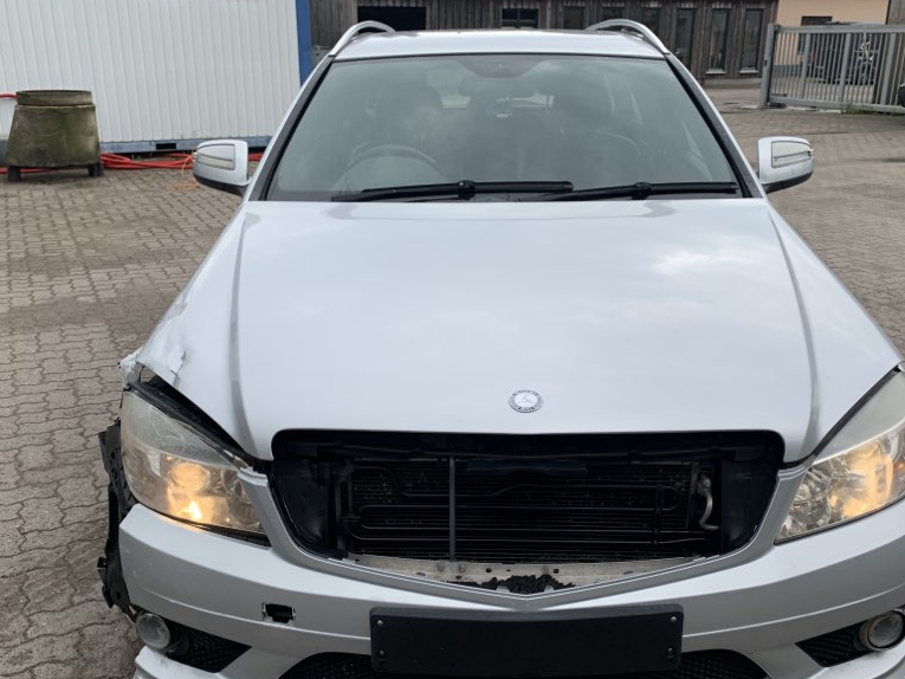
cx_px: 442
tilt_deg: -19.3
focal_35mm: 34
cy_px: 394
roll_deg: -0.9
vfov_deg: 41.7
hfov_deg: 53.9
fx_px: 889
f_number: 1.8
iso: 25
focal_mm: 4.25
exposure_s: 1/502
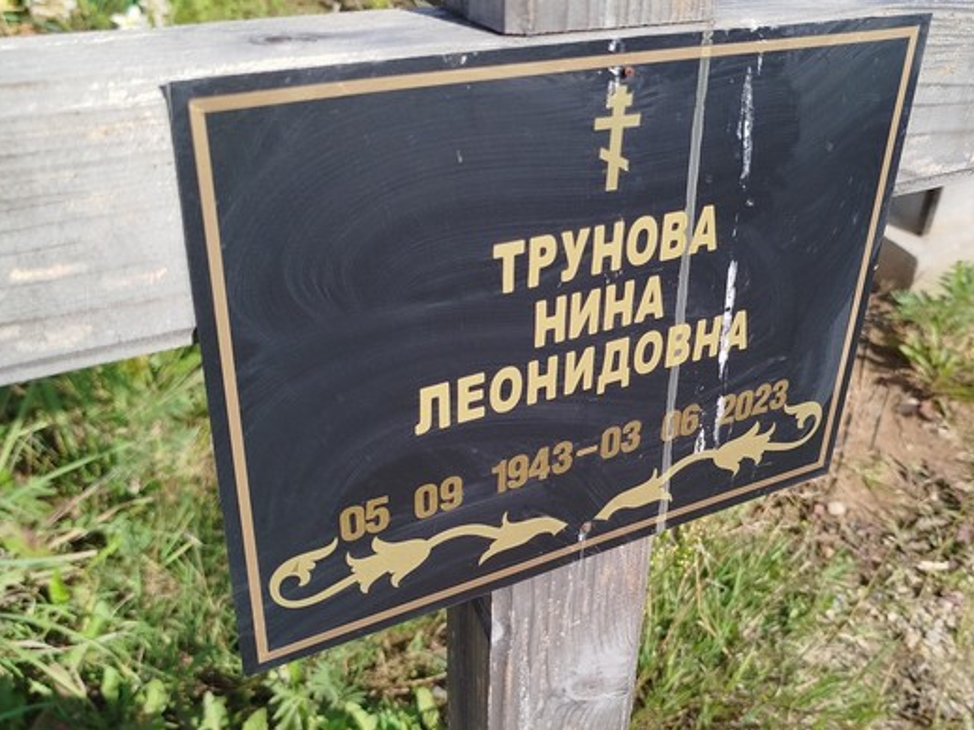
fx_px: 1041
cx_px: 557
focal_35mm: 37
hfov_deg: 50.0
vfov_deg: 38.7
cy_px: 368
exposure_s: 1/865
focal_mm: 5.31
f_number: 1.7
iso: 50
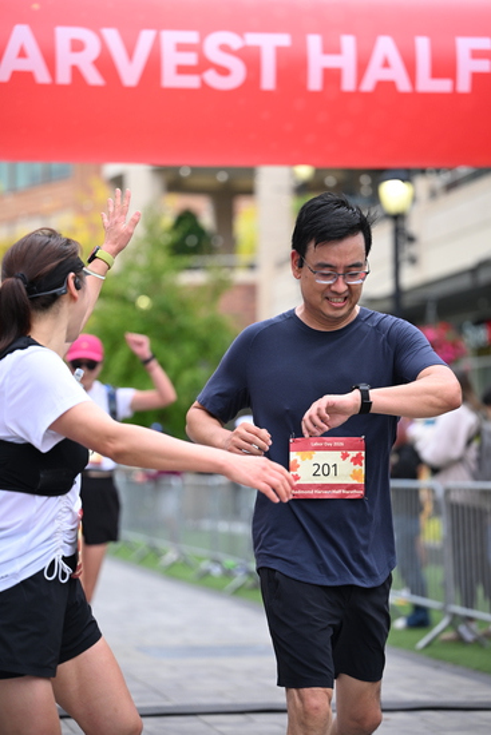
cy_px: 368
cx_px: 246
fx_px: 2065
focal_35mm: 101
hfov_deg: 13.6
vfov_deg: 20.2
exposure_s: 1/2000
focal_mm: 101
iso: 640
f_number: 2.8
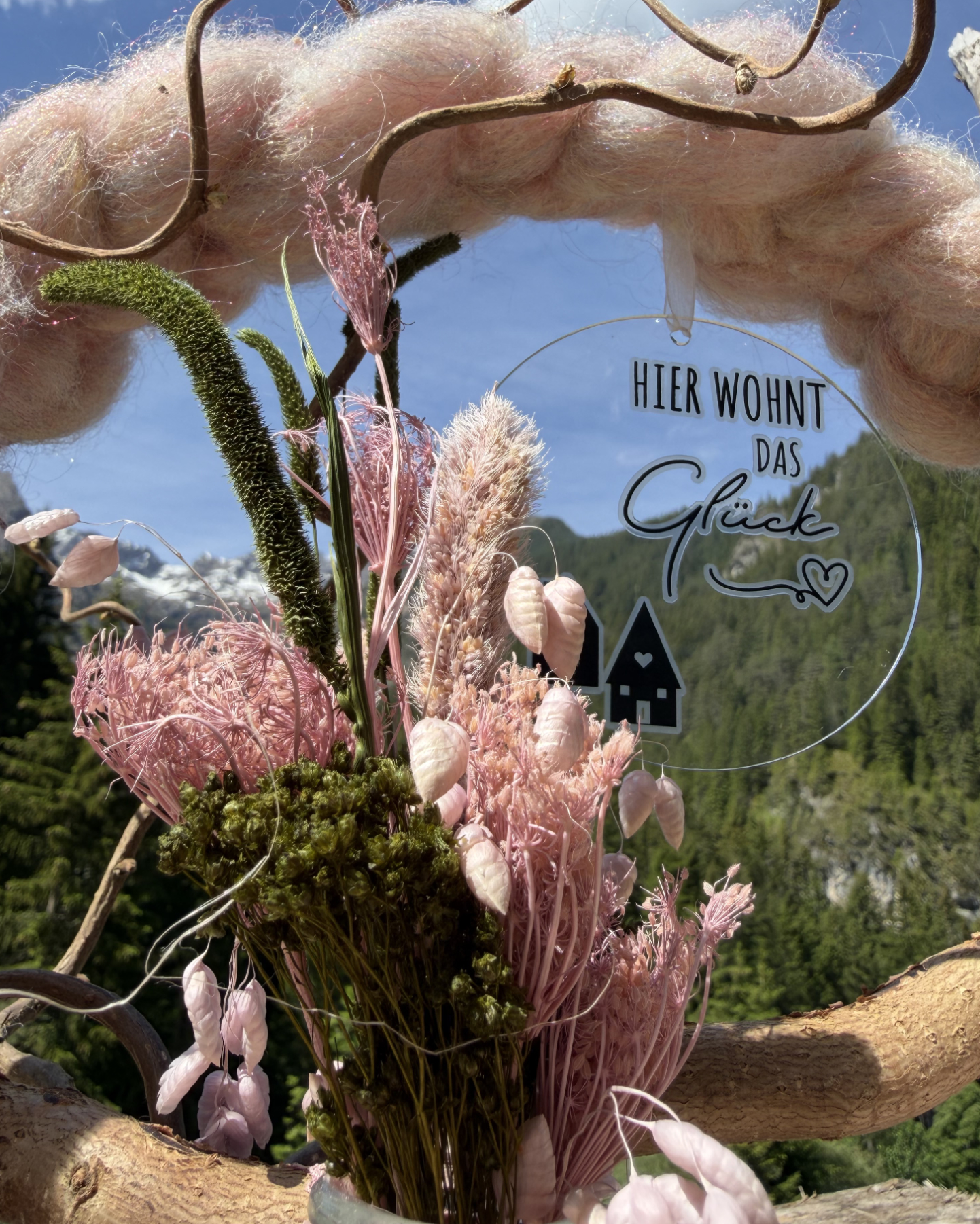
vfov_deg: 66.0
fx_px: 942
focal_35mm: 26
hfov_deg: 54.9
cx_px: 485
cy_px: 590
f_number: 2.2
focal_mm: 2.2
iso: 25
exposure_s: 1/777
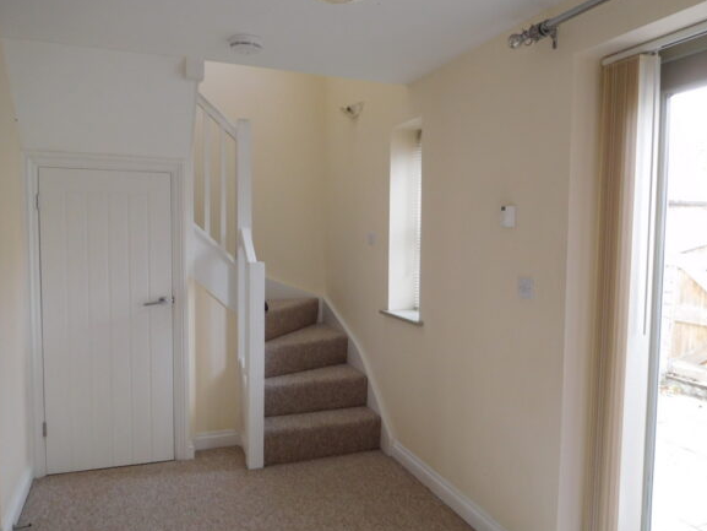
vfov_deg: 53.1
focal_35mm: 26
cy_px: 271
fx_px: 531
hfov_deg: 67.3
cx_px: 358
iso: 160
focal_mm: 4.5
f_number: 3.4
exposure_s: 1/30
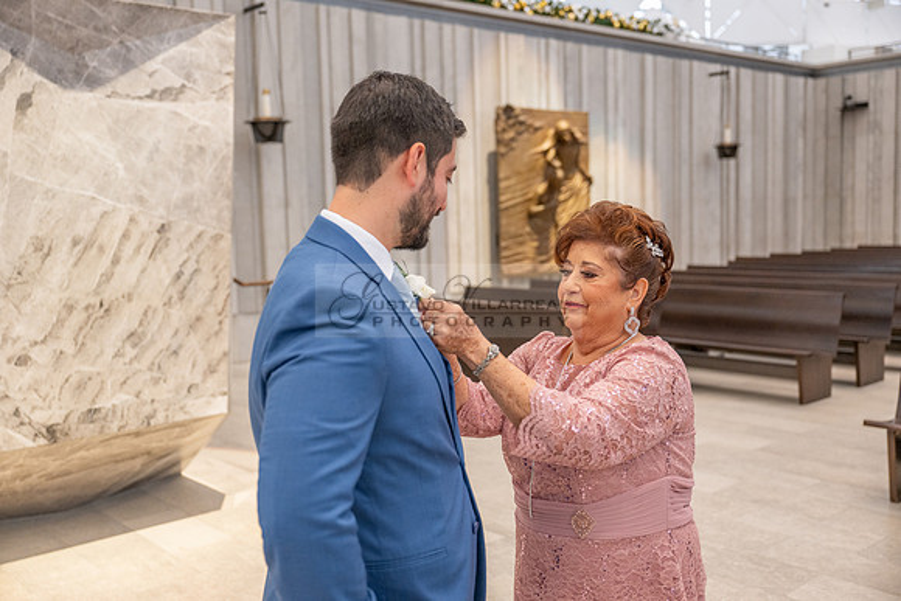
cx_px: 450
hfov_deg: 53.1
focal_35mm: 36
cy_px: 300
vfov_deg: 36.9
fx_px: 901
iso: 800
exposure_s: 1/160
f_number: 2.8
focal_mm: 36
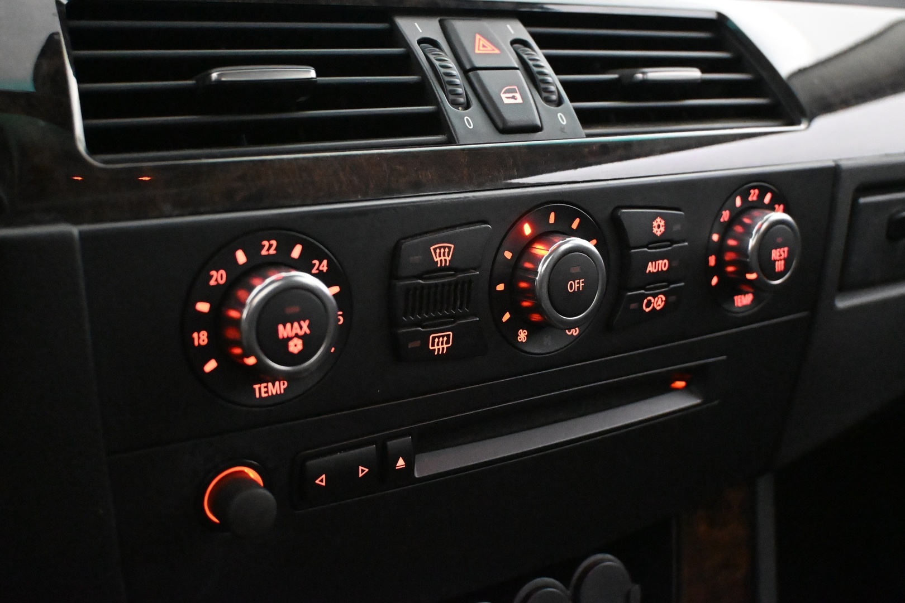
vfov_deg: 31.9
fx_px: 1056
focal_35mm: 42
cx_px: 452
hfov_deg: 46.4
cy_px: 302
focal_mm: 28
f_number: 4.5
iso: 12800
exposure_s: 1/60
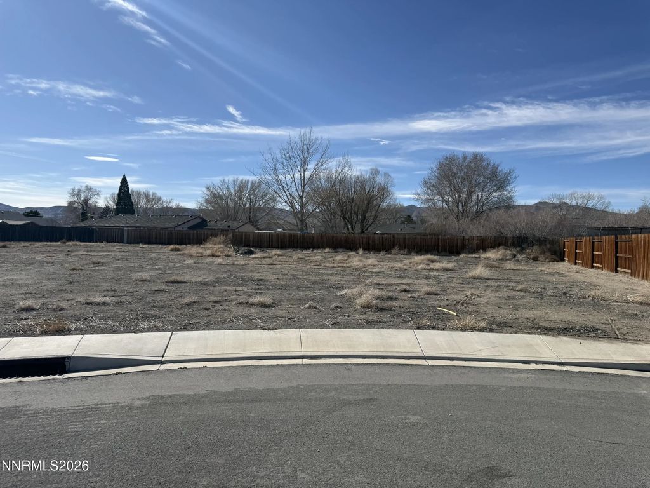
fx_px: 451
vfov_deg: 56.8
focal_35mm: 24
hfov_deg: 71.6
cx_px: 325
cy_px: 244
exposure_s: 1/7353
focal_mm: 6.76
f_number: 1.78
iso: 80
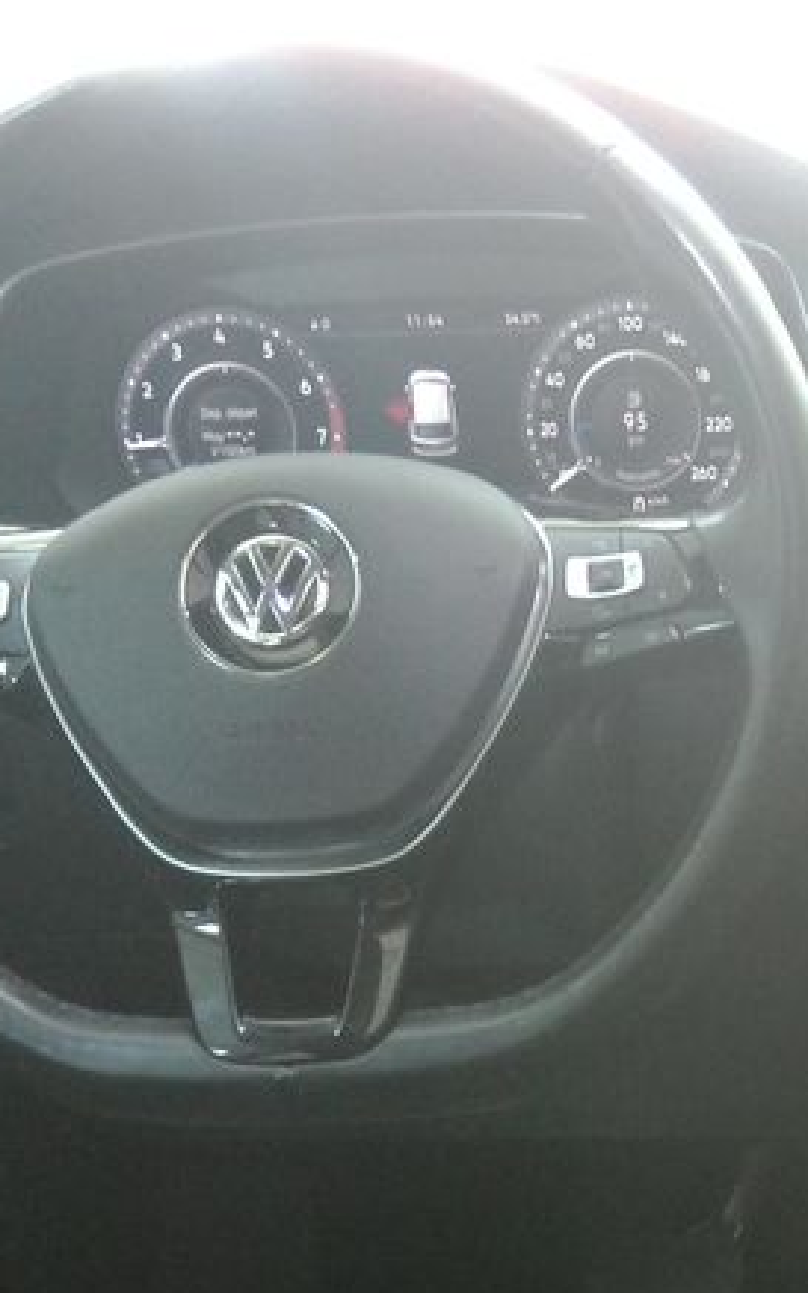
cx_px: 793
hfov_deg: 20.0
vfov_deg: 31.4
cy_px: 1092
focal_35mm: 63
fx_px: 2220
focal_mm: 3
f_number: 2
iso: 600
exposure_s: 1/16
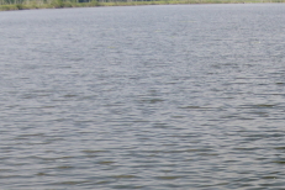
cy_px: 326
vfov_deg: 11.0
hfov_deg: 16.5
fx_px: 926
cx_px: 374
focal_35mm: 117
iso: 100
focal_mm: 18
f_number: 7.1
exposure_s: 1/80
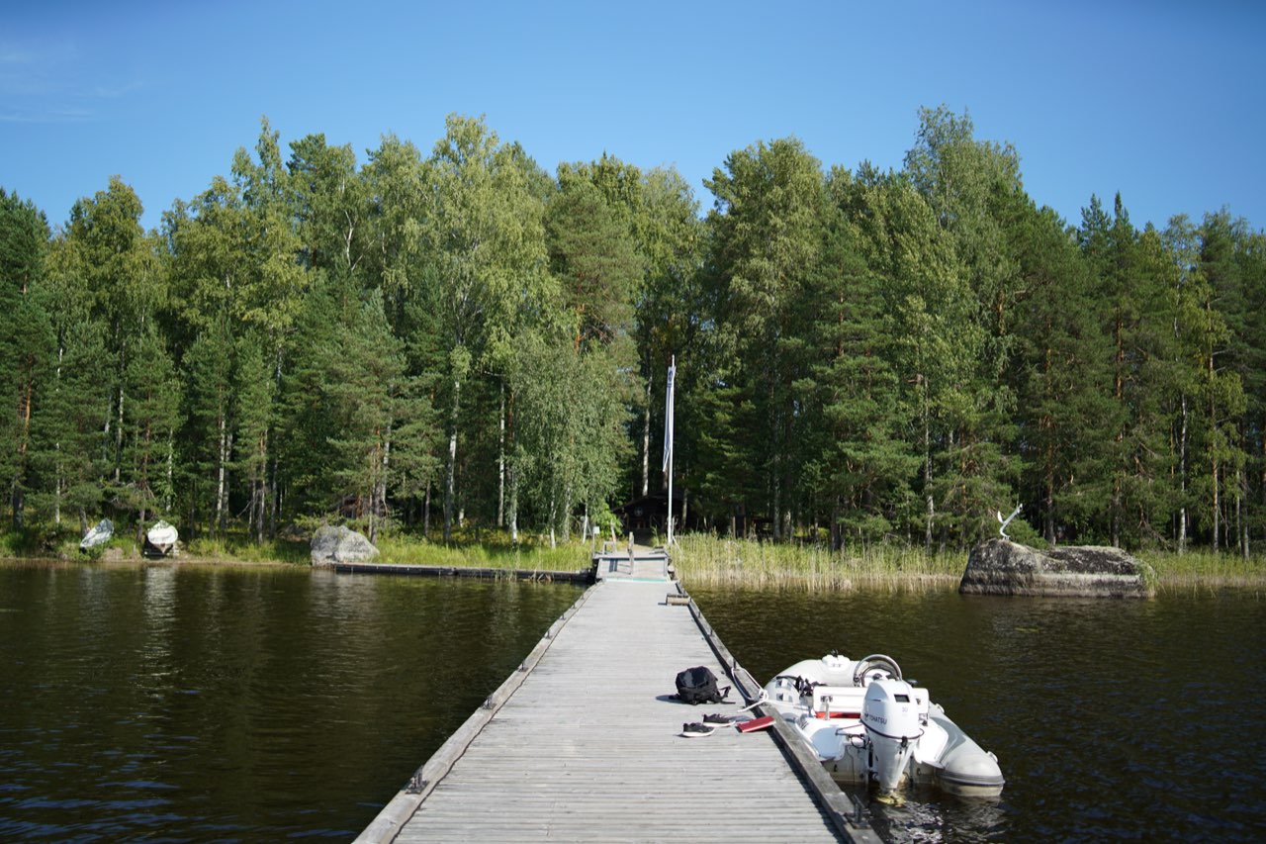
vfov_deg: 37.8
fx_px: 1231
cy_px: 422
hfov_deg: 54.4
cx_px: 633
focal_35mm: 35
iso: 100
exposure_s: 1/6400
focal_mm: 35
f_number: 1.4
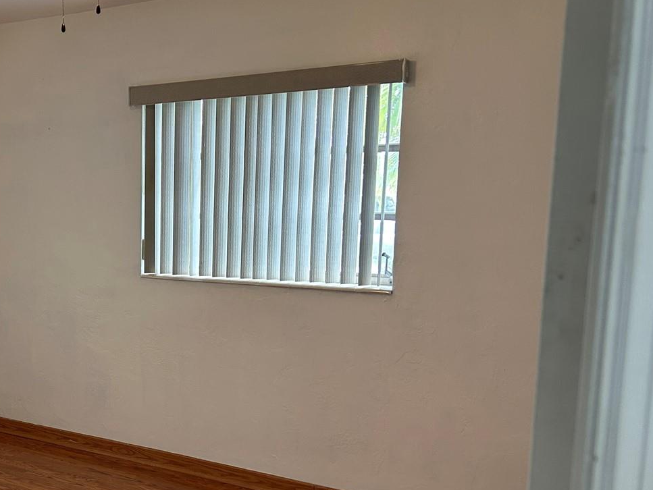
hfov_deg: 41.9
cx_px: 130
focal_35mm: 43
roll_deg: +0.1
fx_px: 811
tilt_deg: -9.9
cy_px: 337
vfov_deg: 33.2
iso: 125
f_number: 1.5
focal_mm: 5.7
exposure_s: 1/120
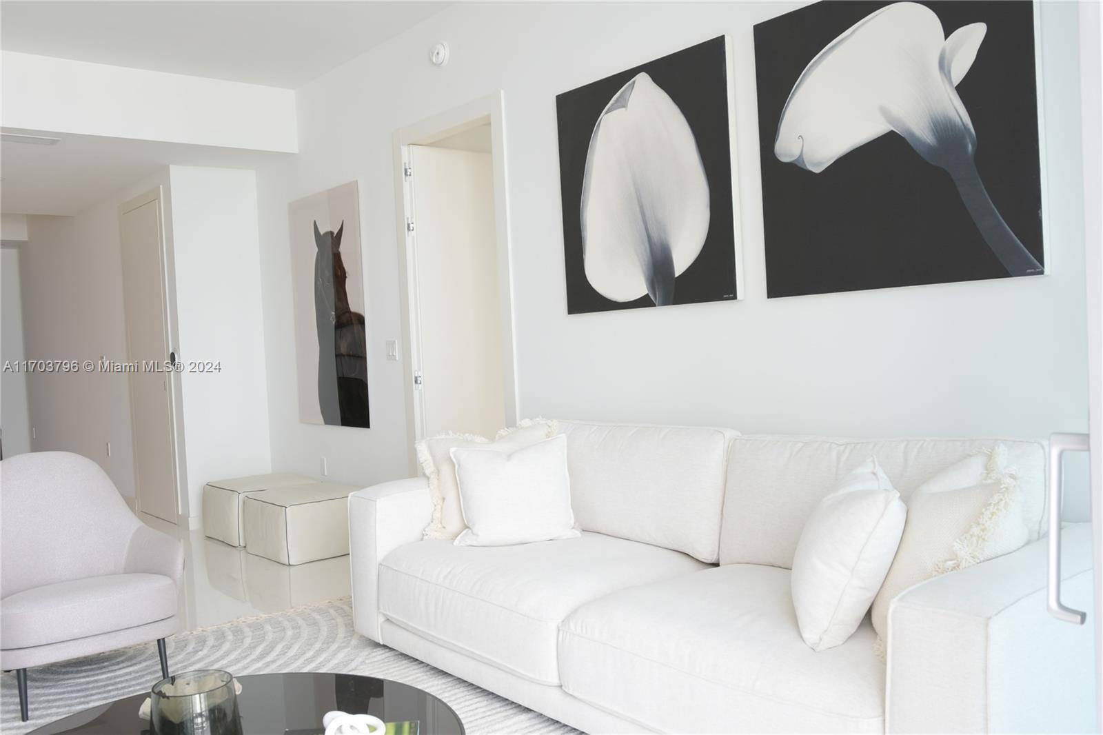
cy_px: 368
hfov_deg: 61.9
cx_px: 552
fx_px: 919
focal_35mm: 30
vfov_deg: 43.6
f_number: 5.6
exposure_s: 1/25
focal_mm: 20
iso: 200
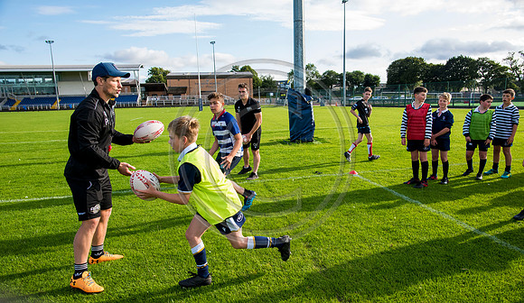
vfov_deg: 52.2
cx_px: 279
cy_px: 153
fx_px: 310
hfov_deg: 80.3
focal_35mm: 22
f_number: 4.5
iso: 800
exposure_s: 1/1600
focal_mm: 20
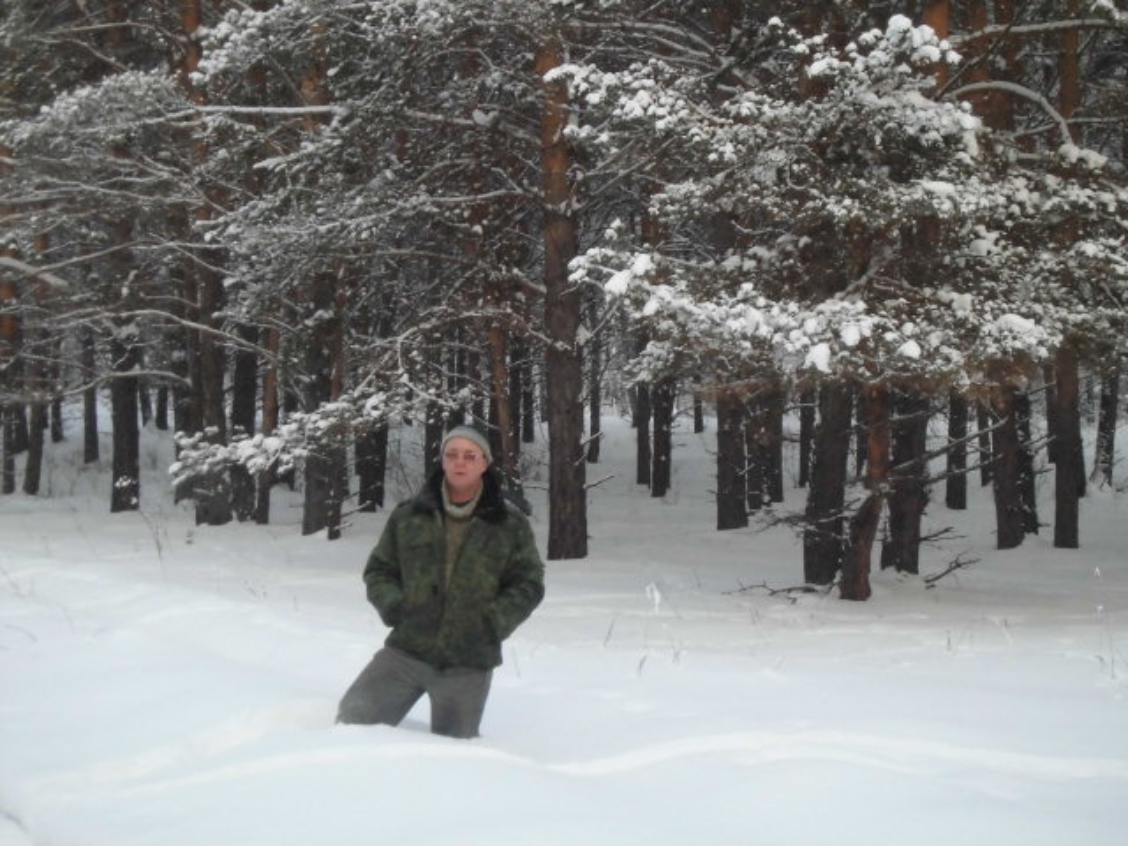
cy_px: 423
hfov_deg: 26.7
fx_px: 2379
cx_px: 564
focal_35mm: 73
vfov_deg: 20.2
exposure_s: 1/60
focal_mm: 13
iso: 400
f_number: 4.4
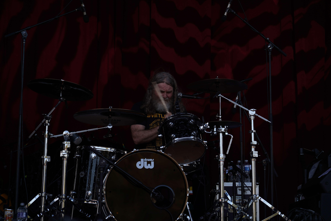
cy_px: 110
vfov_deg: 15.7
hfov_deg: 23.4
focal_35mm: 87
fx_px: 800
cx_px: 166
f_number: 5
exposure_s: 1/250
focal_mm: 87
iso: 100
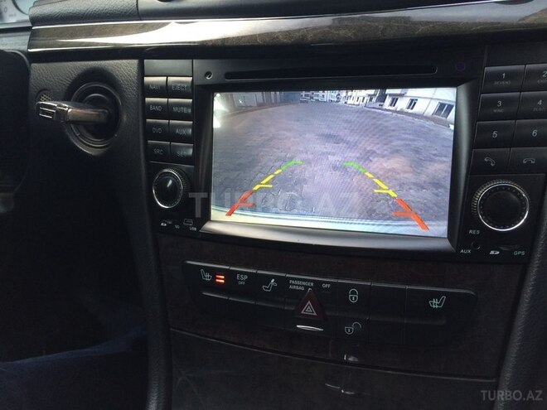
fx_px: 458
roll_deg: +2.8
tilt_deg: -21.0
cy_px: 205
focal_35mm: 29
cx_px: 274
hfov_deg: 61.7
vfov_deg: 48.2
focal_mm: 4.15
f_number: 2.2
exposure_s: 1/33
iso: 64
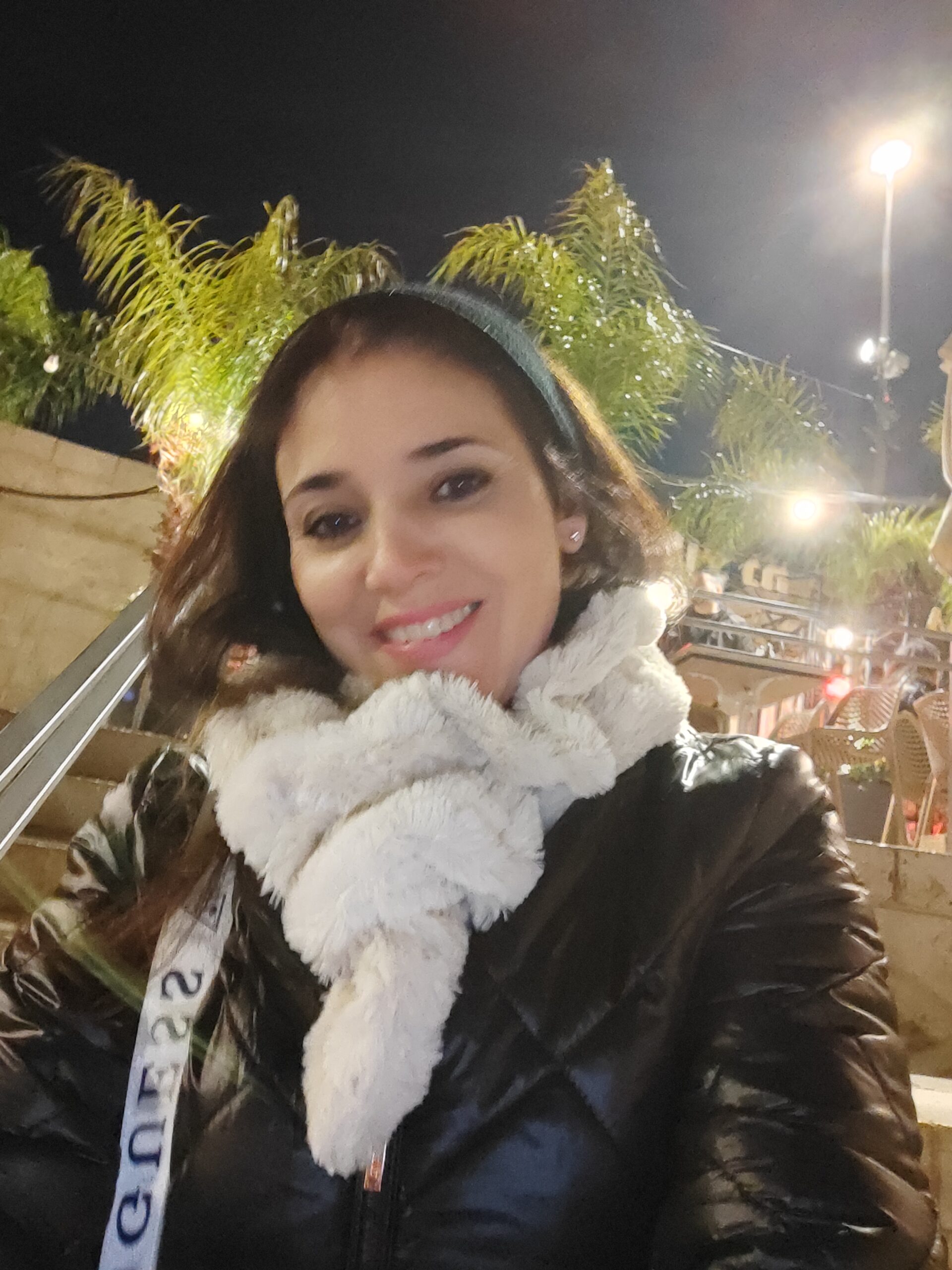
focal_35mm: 19
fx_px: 697
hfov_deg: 68.7
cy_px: 635
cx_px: 476
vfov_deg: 84.7
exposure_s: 1/14
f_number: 2.45
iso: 889
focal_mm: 3.26
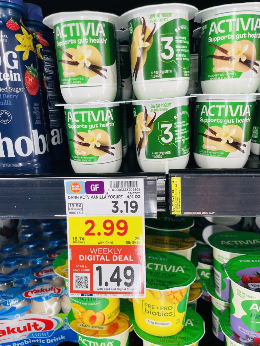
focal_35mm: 26
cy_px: 173
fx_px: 260
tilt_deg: -15.1
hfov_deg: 53.1
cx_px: 130
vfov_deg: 67.3
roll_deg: +2.9
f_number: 1.6
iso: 50
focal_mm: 4.2
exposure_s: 1/121
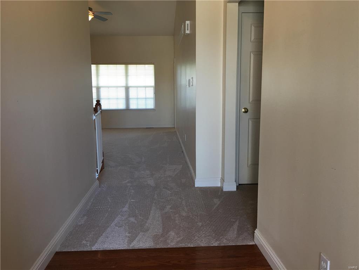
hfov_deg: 61.7
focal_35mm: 29
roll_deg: +2.2
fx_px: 301
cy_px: 135
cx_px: 180
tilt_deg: -7.5
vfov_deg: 48.2
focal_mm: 4.15
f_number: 2.2
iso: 32
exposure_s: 1/30
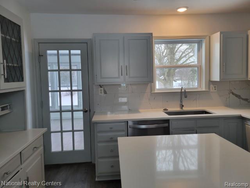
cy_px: 94
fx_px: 188
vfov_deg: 53.1
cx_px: 125
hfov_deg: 67.3
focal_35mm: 26
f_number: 1.8
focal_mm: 5.4
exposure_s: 1/120
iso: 125
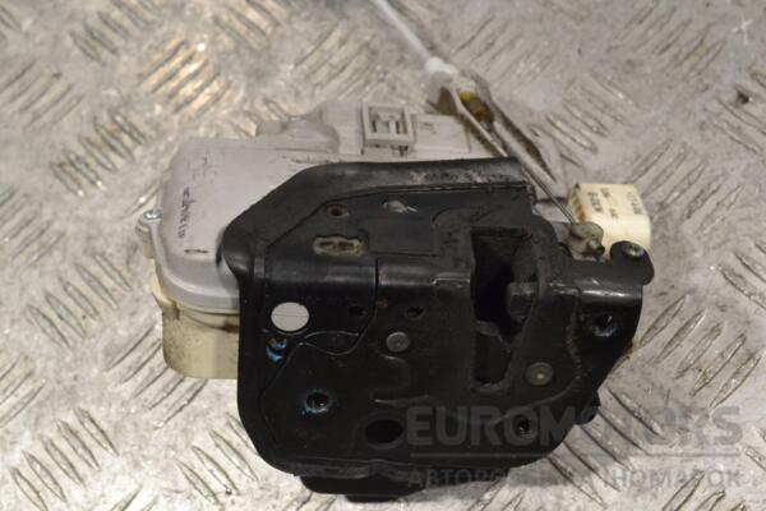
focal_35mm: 57
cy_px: 256
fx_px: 1213
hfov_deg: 35.1
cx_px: 383
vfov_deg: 23.8
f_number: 9
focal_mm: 38
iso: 3200
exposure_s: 1/320
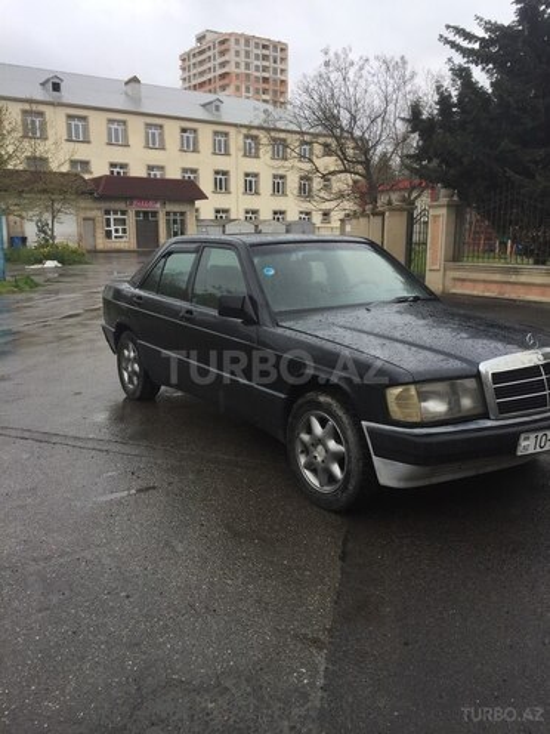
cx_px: 275
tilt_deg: -11.1
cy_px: 367
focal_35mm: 29
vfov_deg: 61.7
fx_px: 614
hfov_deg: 48.2
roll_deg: -0.6
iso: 32
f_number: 2.2
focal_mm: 4.15
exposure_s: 1/399
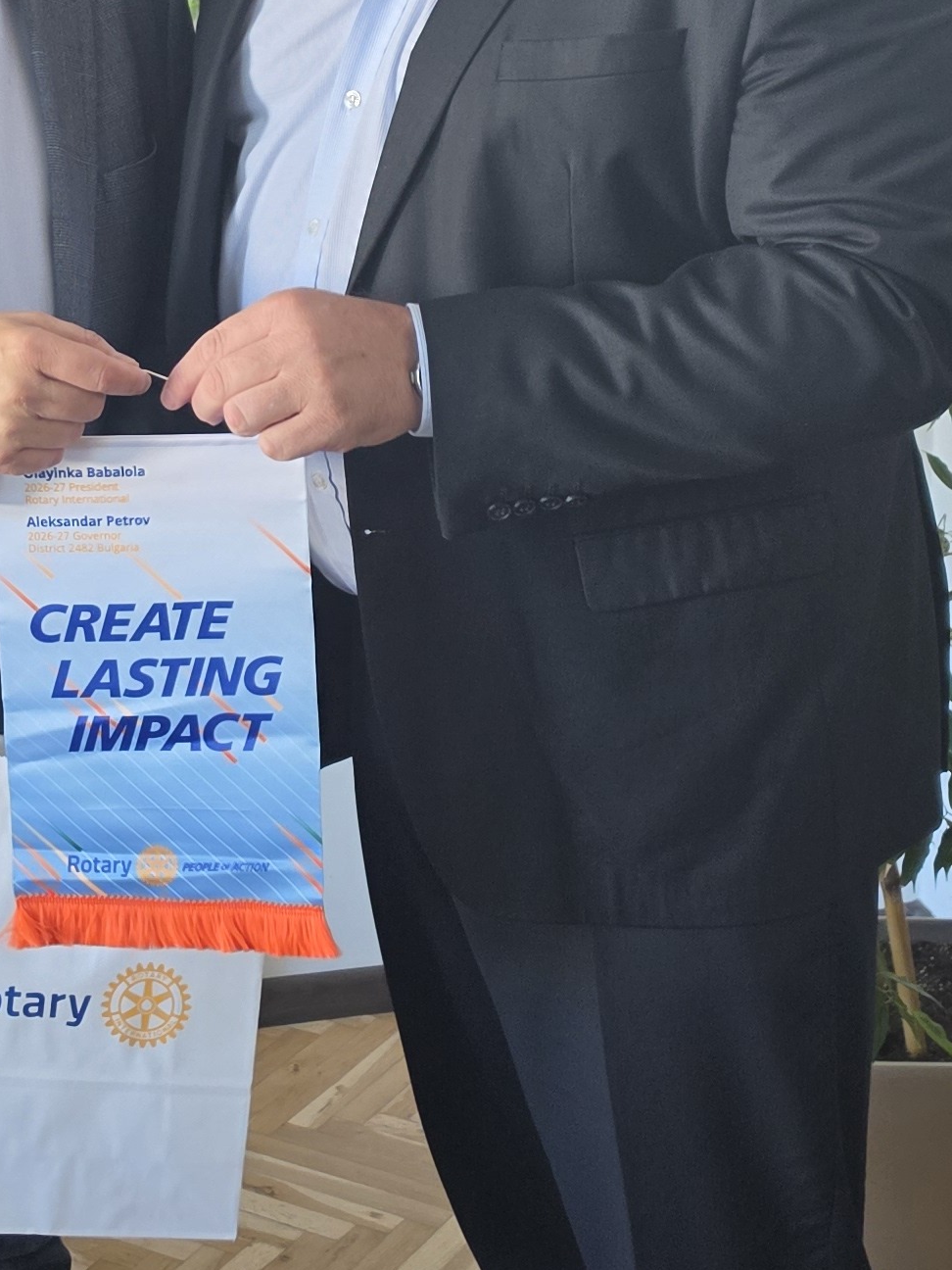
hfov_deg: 20.6
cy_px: 419
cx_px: 243
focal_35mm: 71
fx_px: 2603
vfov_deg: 27.2
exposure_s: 1/120
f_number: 1.4
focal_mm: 6.5
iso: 320
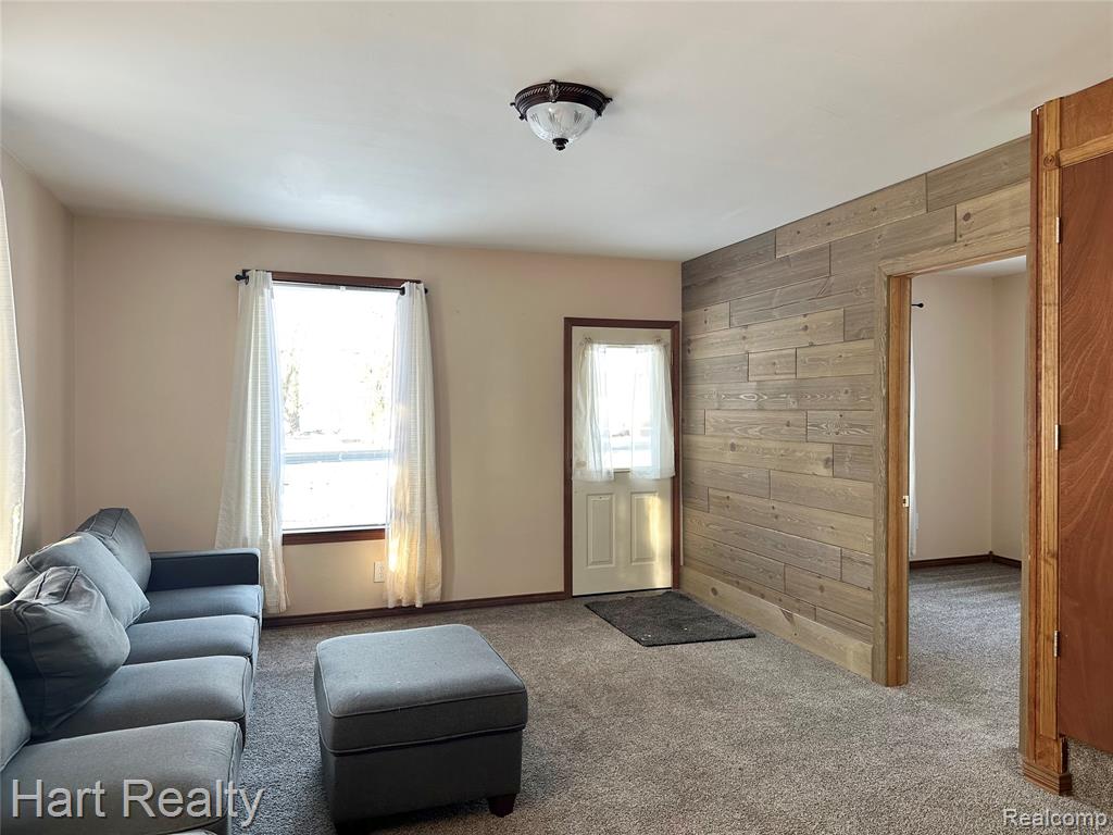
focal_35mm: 24
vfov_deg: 56.8
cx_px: 556
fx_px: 772
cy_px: 418
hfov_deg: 71.6
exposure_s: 1/121
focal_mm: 6.86
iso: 160
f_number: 1.78
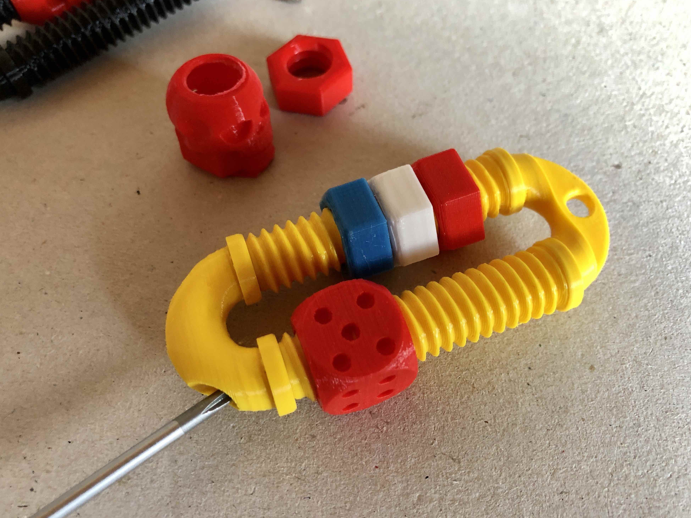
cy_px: 252
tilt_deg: -60.2
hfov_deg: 61.7
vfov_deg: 48.2
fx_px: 579
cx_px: 338
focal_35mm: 29
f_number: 1.8
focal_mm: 4
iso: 64
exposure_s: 1/15
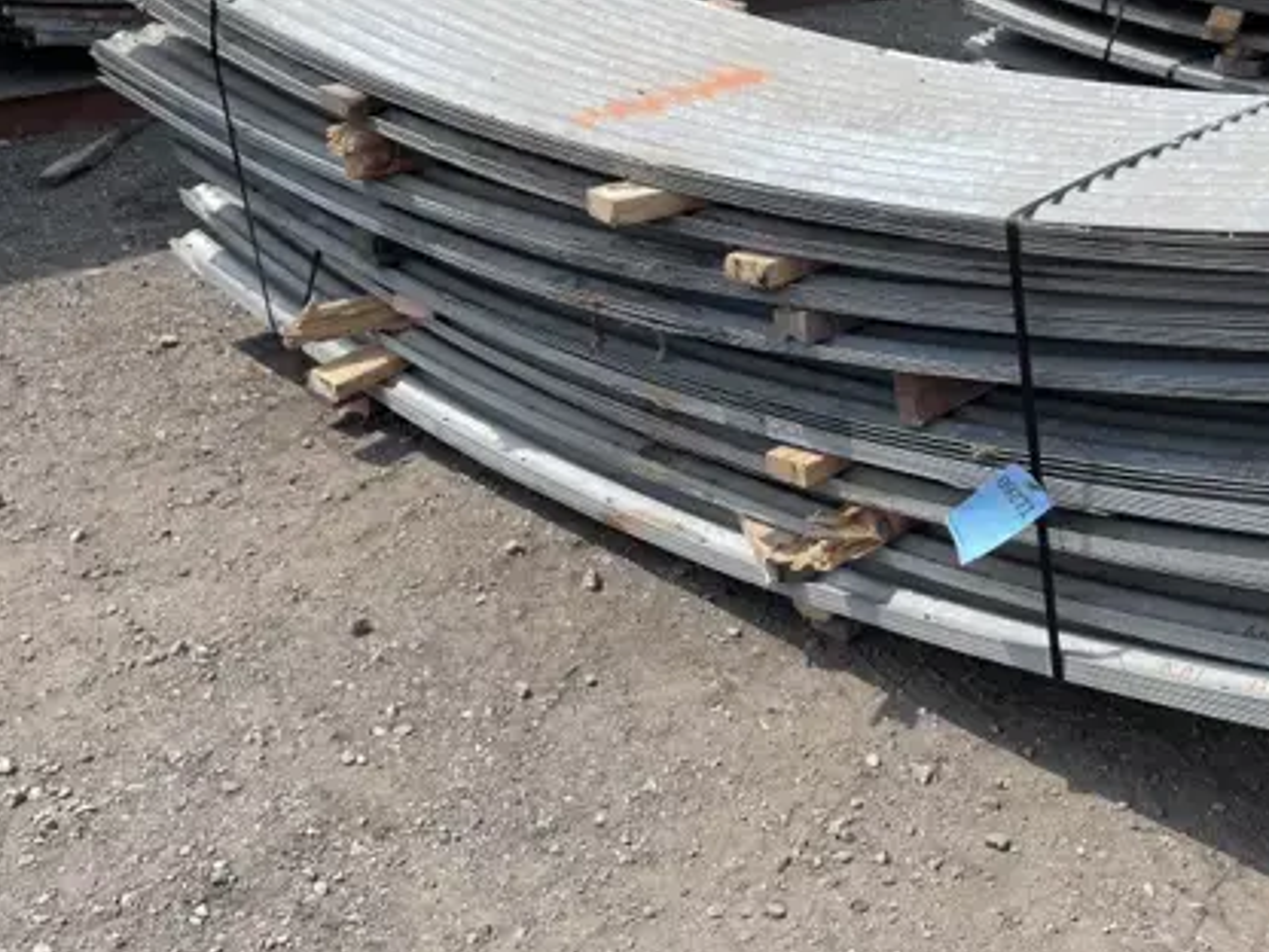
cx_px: 875
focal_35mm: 40
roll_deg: +0.3
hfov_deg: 45.9
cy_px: 400
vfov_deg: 35.9
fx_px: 1466
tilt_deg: -21.3
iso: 32
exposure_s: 1/2660
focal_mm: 5.1
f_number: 1.6
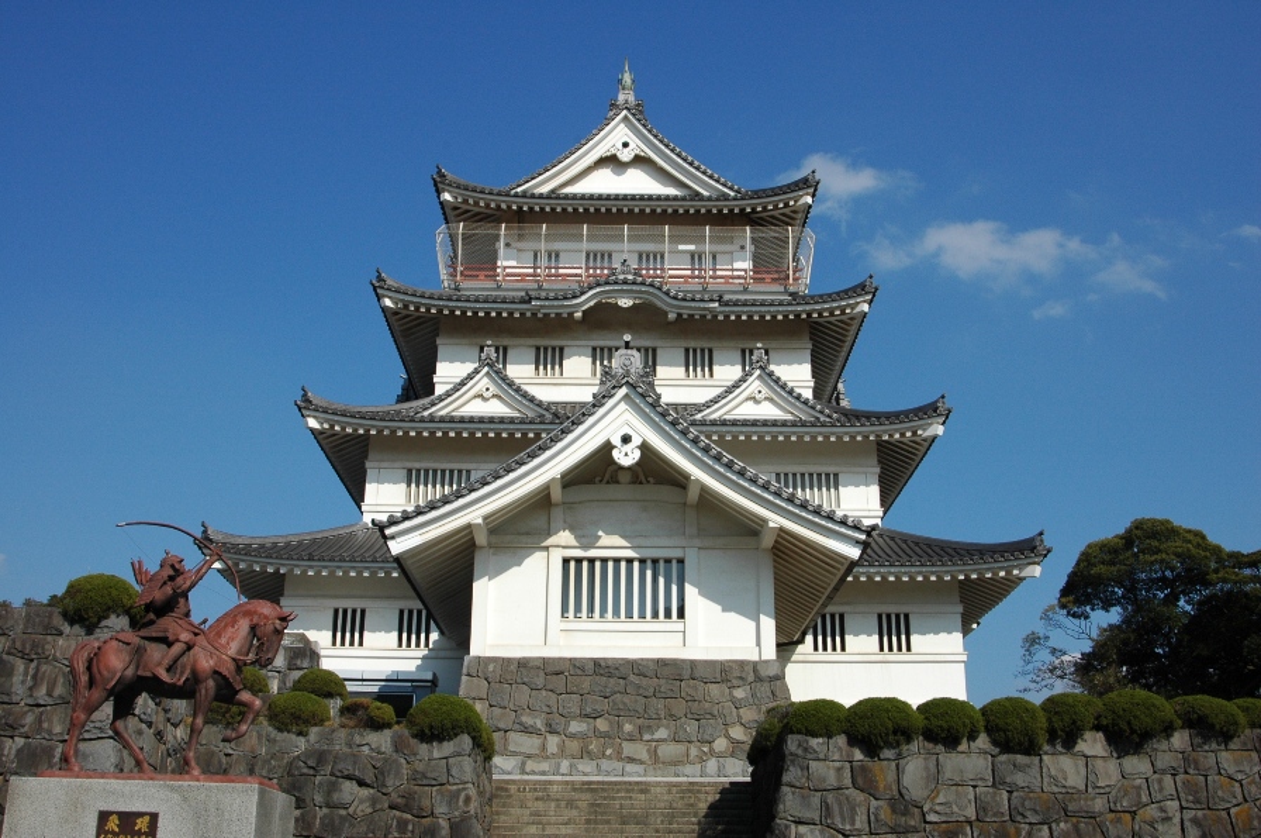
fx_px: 1259
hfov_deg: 53.2
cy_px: 419
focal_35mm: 36
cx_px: 630
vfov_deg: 36.8
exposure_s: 1/500
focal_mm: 24
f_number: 11
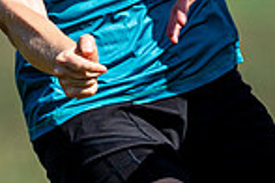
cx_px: 92
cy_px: 204
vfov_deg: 0.6
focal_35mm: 2295
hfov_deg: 0.9
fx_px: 17530
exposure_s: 1/2500
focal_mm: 300
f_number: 3.2
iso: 160
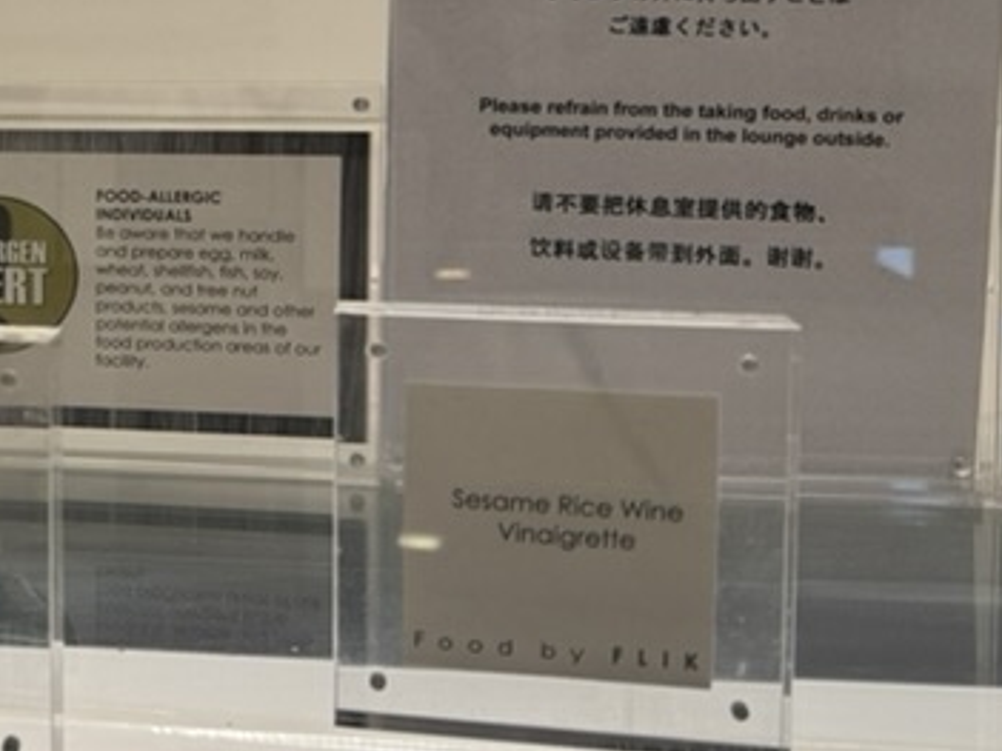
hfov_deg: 24.8
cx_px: -237
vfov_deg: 20.8
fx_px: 2026
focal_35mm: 70
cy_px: 160
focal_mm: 6.76
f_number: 1.78
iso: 100
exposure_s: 1/120
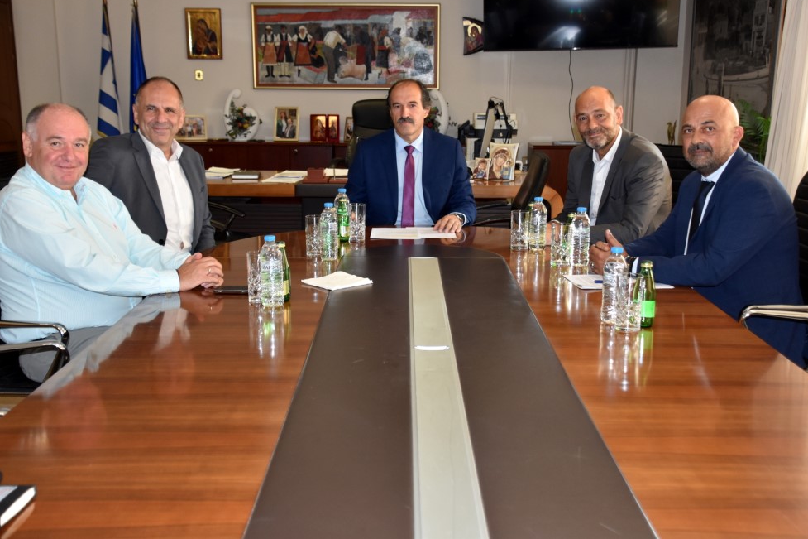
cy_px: 264
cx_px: 400
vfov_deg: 31.2
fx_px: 965
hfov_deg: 45.4
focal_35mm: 43
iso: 800
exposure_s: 1/160
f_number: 4
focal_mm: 28
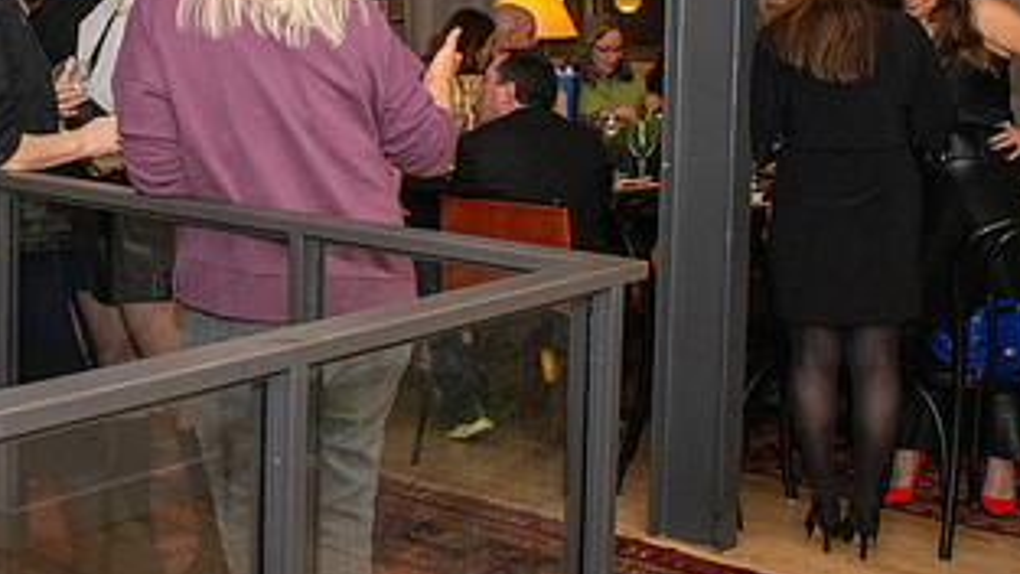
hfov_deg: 32.5
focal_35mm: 64
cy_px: 57
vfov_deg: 18.5
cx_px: 313
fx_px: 1731
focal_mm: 22
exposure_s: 1/160
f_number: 8
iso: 5000
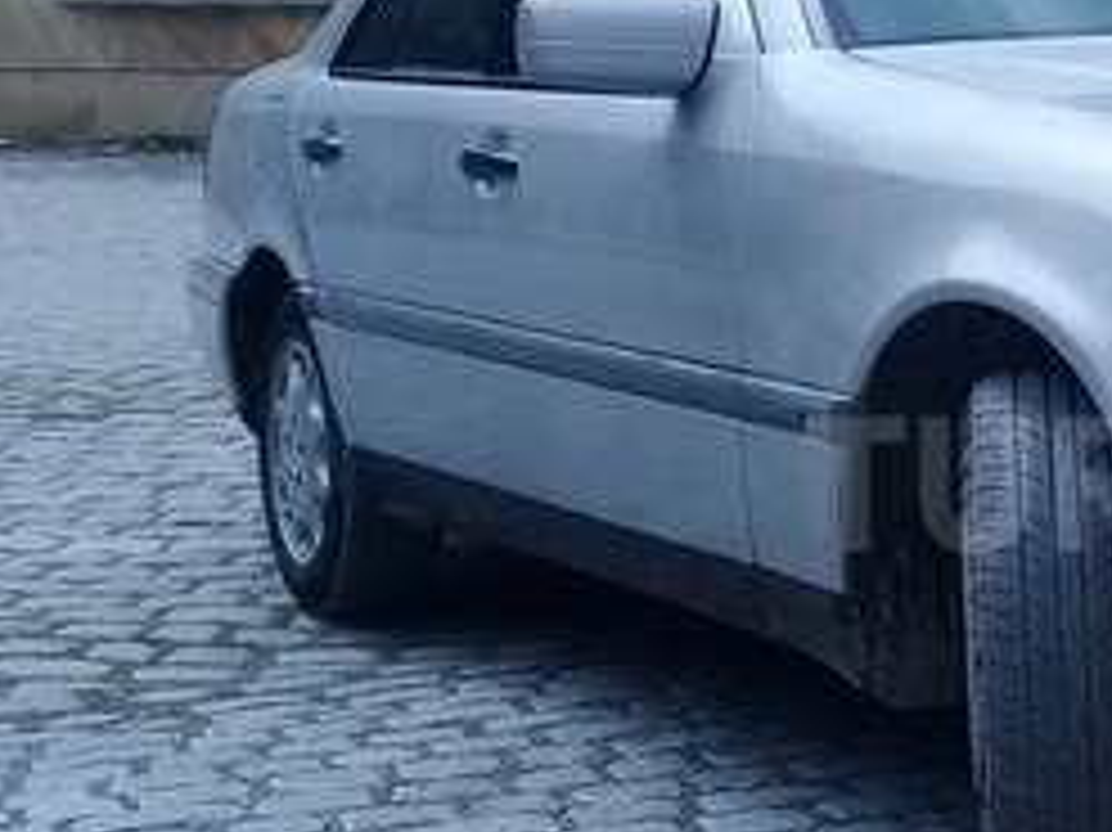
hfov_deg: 22.1
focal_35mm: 83
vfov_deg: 17.8
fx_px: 2665
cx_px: 1265
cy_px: 483
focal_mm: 3.3
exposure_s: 1/1152
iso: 64
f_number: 2.2
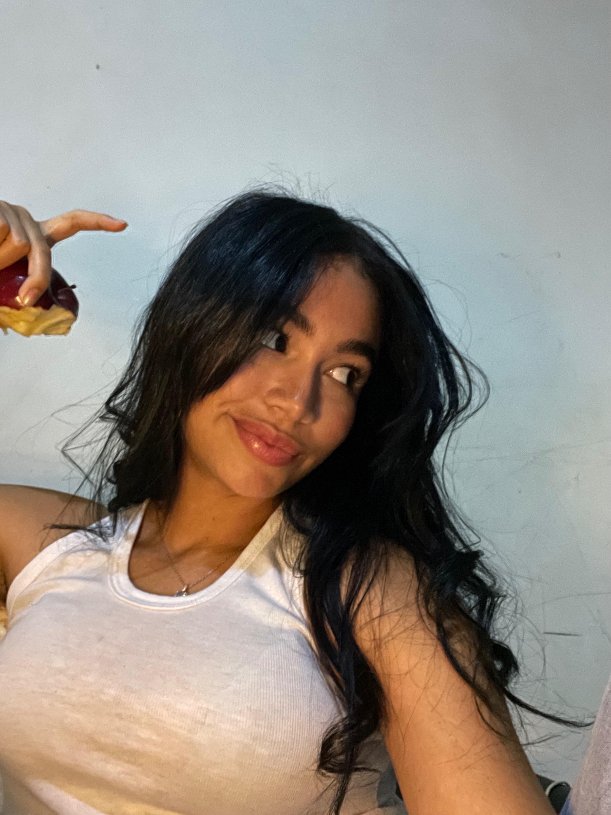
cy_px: 408
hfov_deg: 46.8
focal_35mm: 30
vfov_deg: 60.0
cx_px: 306
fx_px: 706
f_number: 2.2
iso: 2000
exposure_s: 1/15
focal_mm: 2.71
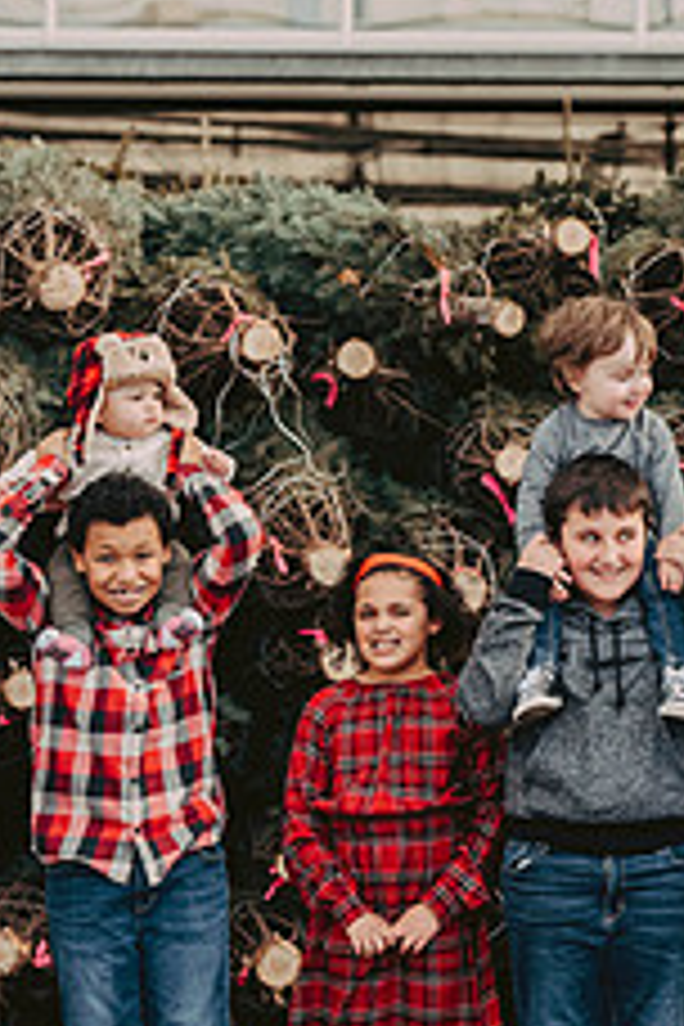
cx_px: 544
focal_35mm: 241
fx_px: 6868
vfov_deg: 8.5
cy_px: 558
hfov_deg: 5.7
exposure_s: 1/800
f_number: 4.5
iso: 800
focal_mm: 122
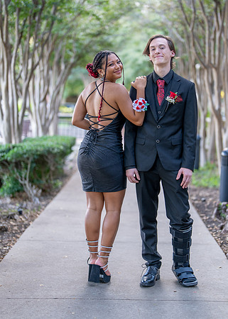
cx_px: 142
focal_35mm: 73
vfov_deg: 27.0
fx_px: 666
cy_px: 160
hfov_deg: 19.4
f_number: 1.2
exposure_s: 1/250
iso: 100
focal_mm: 50
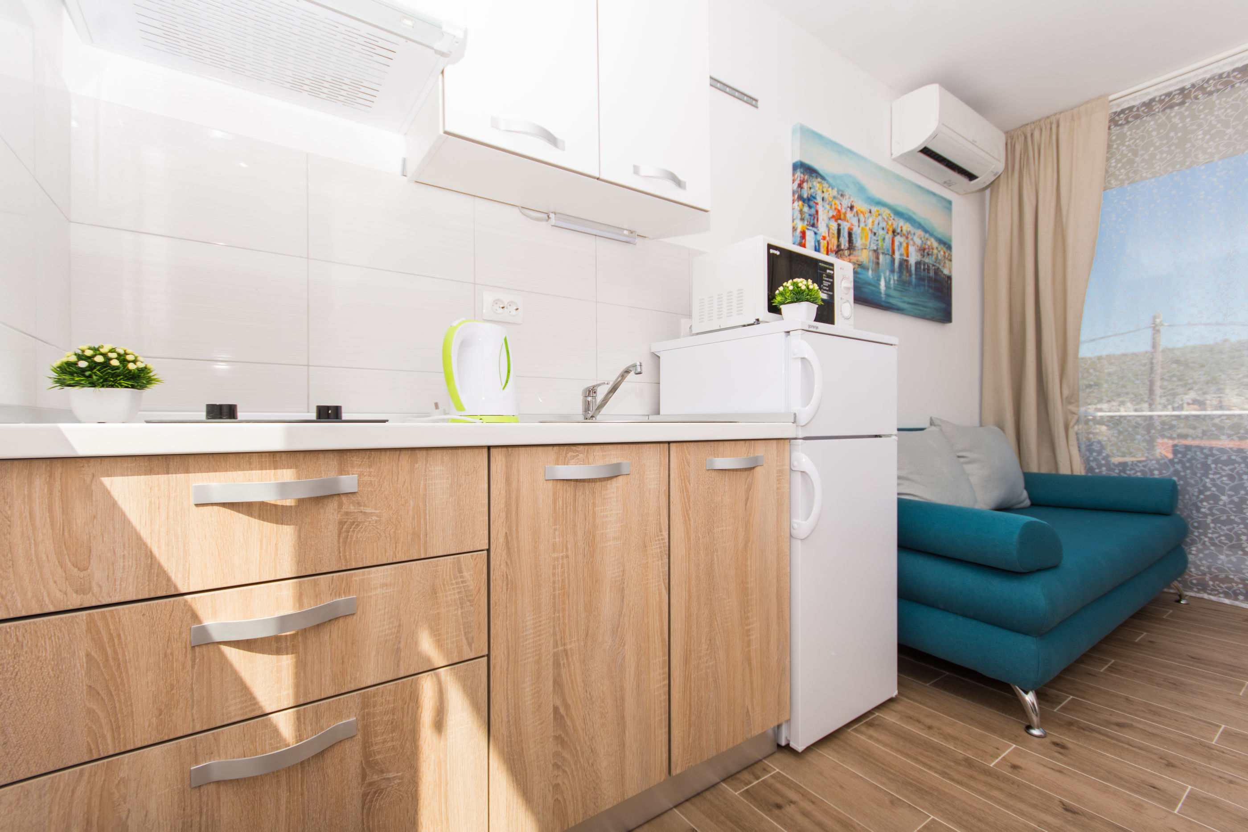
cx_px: 624
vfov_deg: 77.3
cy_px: 416
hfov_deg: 100.4
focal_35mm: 15
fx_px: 520
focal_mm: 10
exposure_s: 1/250
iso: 100
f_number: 5.6
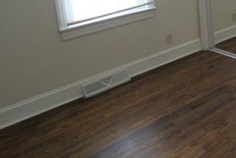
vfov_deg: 25.1
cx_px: 285
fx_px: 325
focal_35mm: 50
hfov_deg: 32.7
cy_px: -21
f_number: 4.5
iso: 400
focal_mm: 11
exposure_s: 1/30
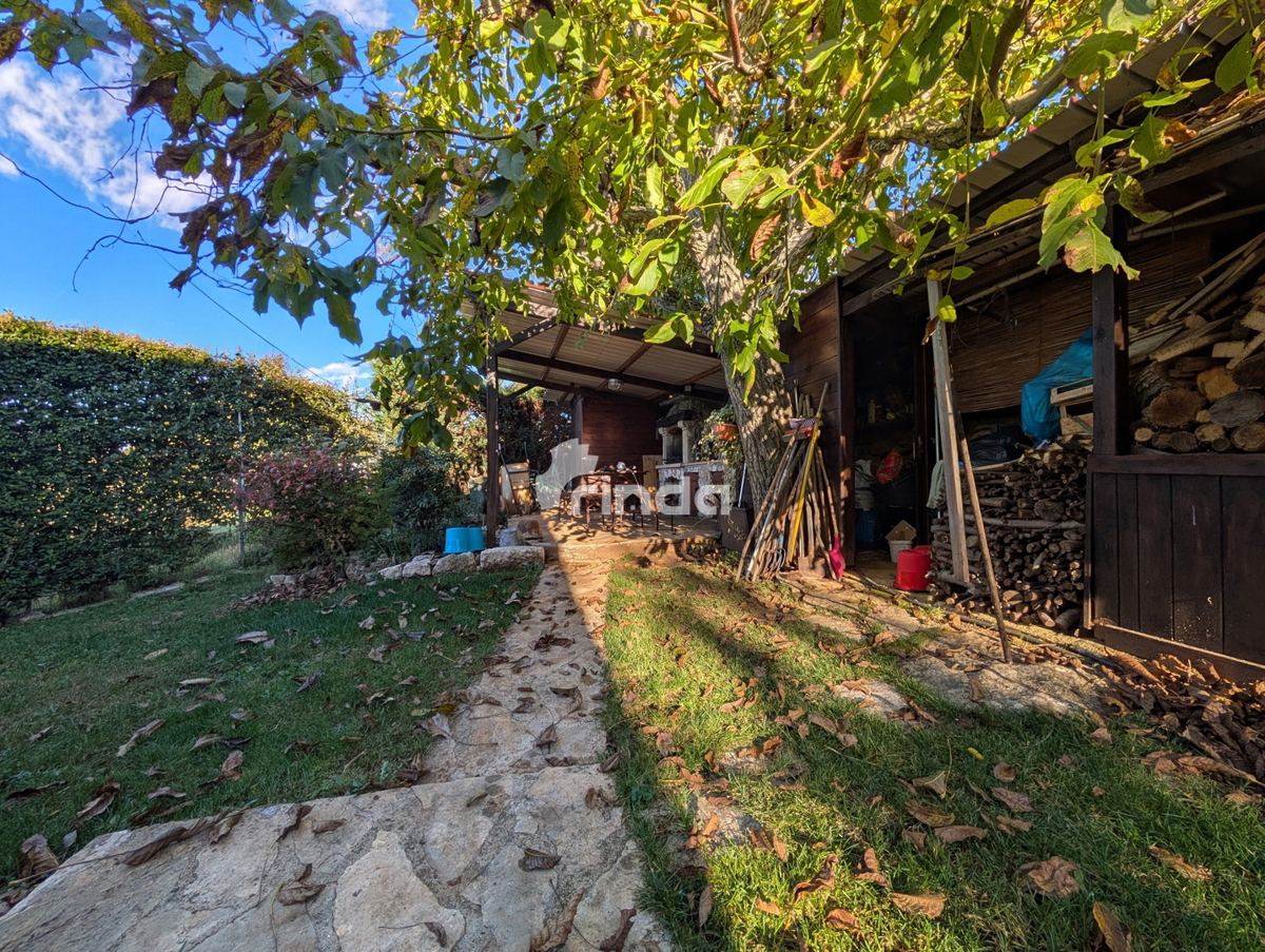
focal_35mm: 12
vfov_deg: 94.6
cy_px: 476
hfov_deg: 110.5
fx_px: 439
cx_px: 632
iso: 55
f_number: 1.7
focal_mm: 2.02
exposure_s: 1/1300
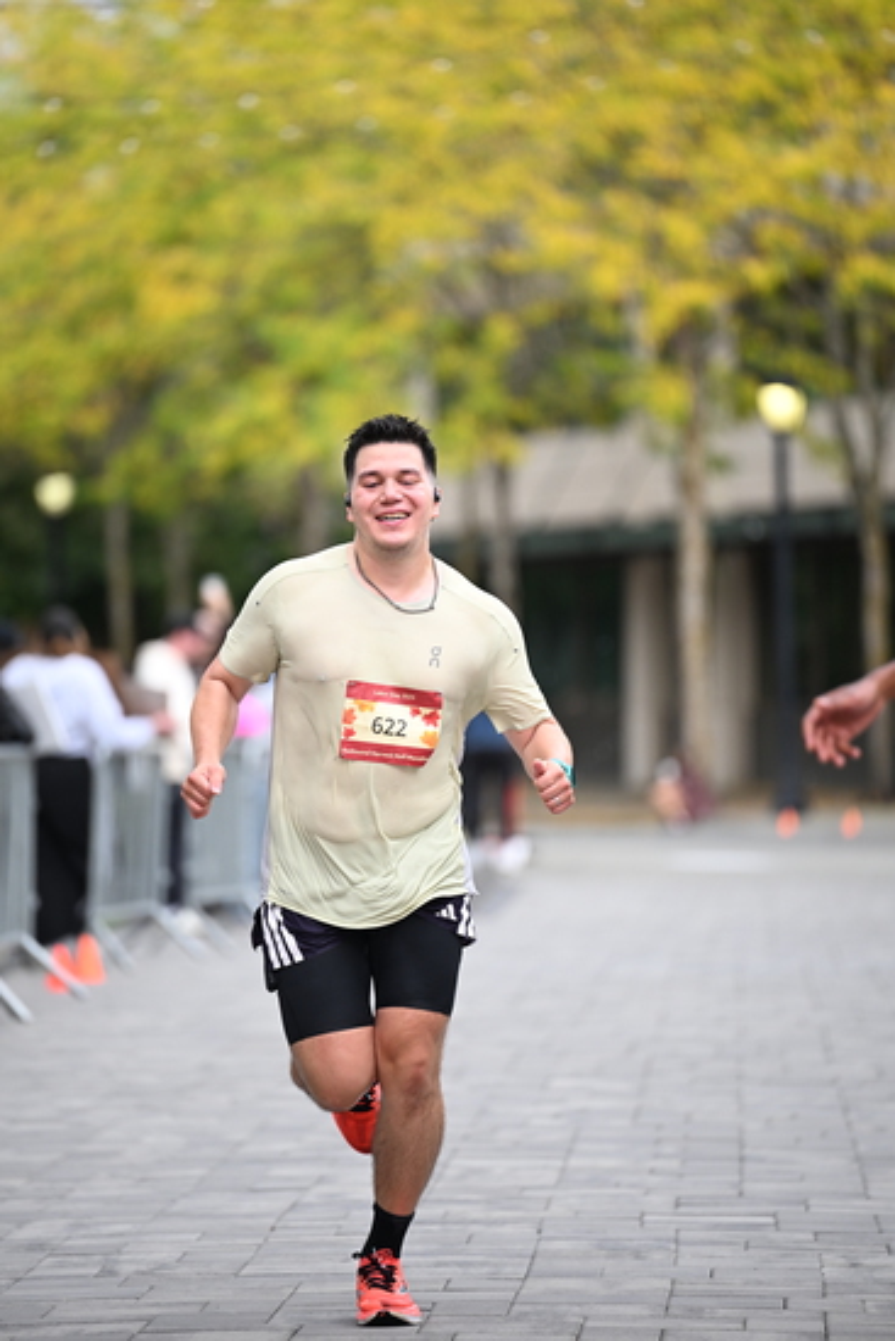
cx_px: 448
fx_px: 7453
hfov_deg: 6.9
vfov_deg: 10.3
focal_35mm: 200
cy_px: 670
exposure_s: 1/1600
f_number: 2.8
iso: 640
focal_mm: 200
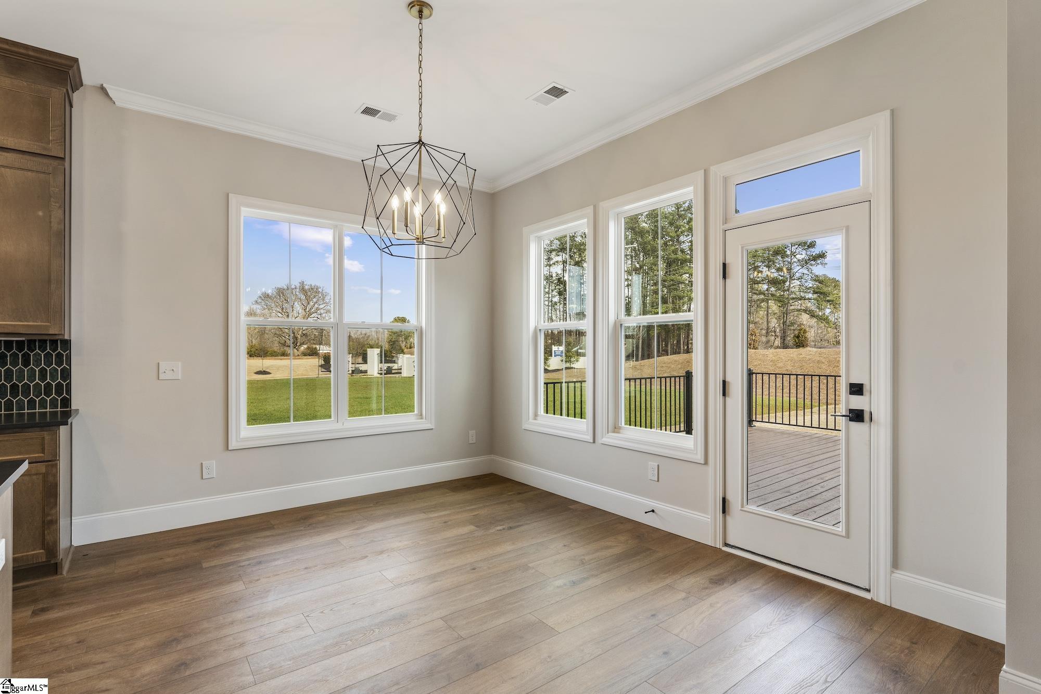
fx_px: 492
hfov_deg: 93.3
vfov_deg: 70.4
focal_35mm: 17
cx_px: 520
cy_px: 347
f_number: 6.3
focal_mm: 17
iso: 400
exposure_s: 1/15
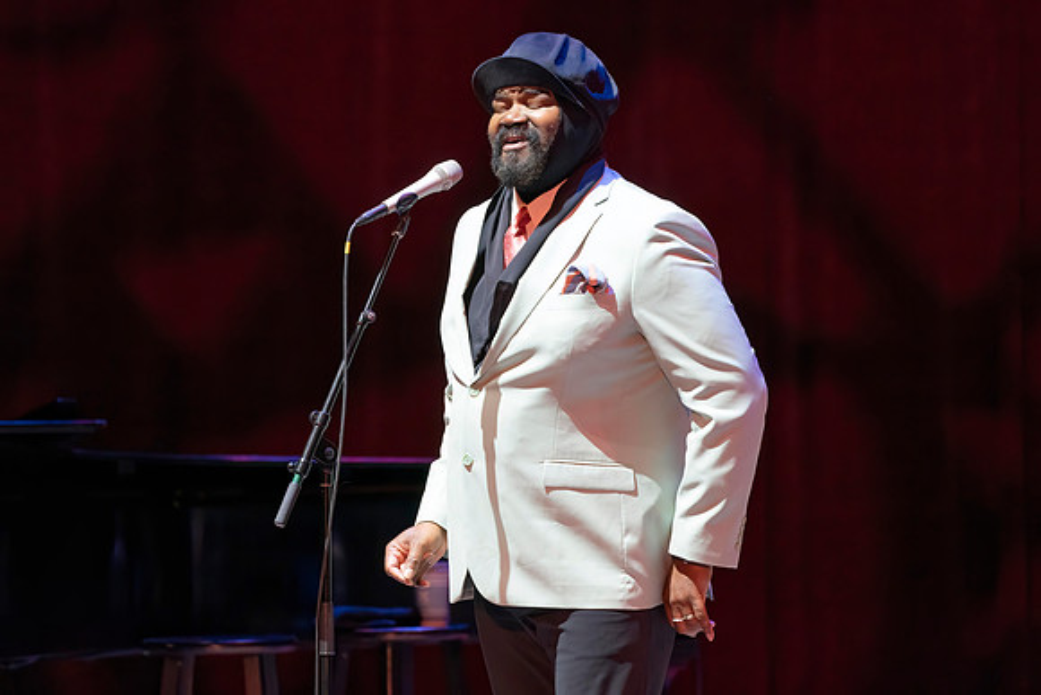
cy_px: 348
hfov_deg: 5.7
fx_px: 10441
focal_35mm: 361
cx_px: 520
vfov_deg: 3.8
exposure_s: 1/250
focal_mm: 361
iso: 6400
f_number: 7.1
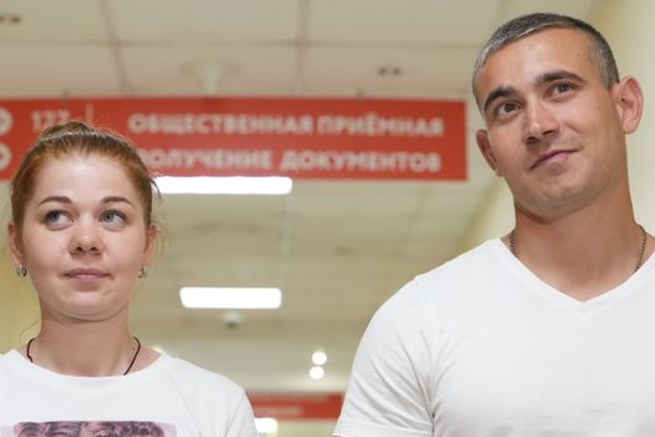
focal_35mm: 101
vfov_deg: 13.6
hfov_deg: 20.2
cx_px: 313
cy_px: 231
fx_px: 1837
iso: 5000
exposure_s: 1/200
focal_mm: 76
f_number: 5.6
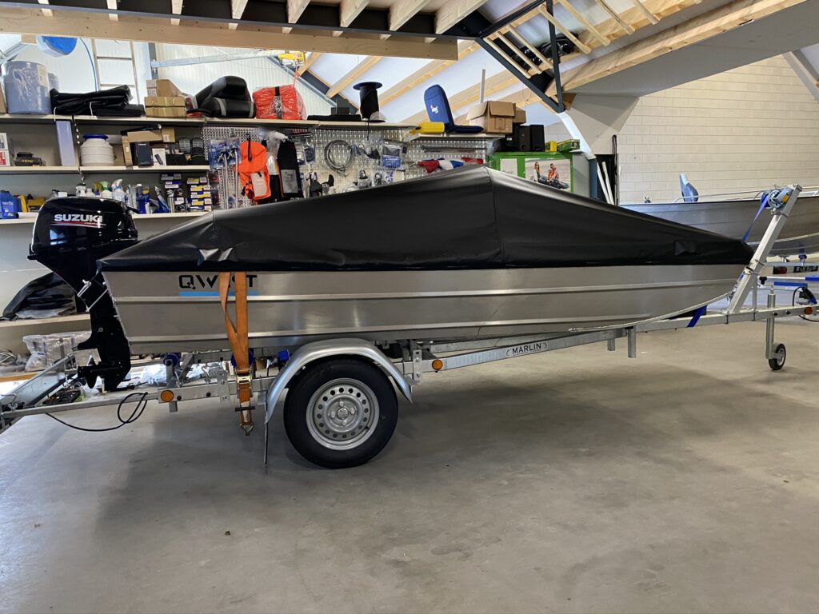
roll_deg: +2.7
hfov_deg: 67.3
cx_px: 410
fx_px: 615
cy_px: 307
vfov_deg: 53.1
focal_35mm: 26
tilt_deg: -5.4
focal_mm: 4.25
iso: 320
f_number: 1.8
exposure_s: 1/33
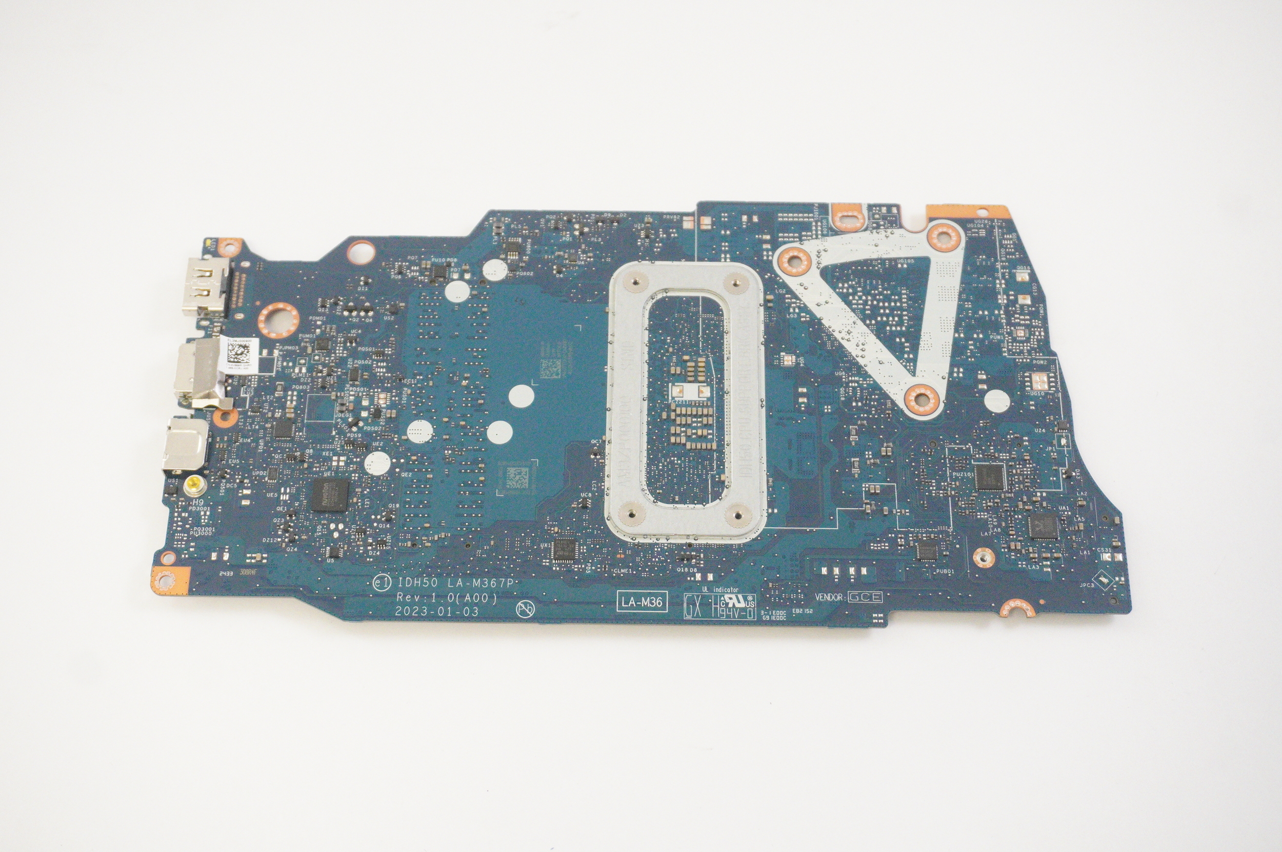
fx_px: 1708
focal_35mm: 48
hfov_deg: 41.1
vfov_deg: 28.0
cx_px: 641
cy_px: 426
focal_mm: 32
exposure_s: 1/250
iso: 6400
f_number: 5.6
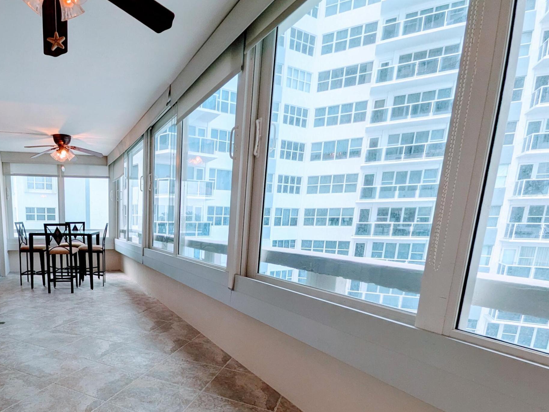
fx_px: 349
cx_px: 130
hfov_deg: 70.6
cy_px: 285
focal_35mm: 22
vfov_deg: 59.2
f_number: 2.2
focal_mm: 1.85
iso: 58
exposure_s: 1/131
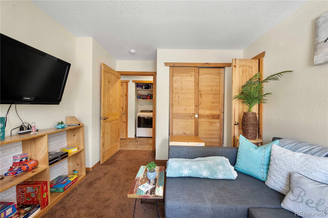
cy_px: 109
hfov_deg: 104.2
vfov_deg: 81.2
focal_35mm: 14
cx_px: 164
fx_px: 128
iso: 100
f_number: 8
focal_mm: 14
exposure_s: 1/20
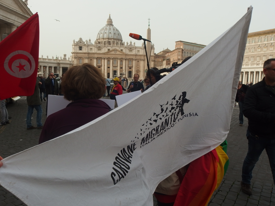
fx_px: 230
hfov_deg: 61.7
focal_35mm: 29
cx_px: 138
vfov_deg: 48.2
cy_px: 103
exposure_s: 1/500
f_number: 4.5
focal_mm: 5.2
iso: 100
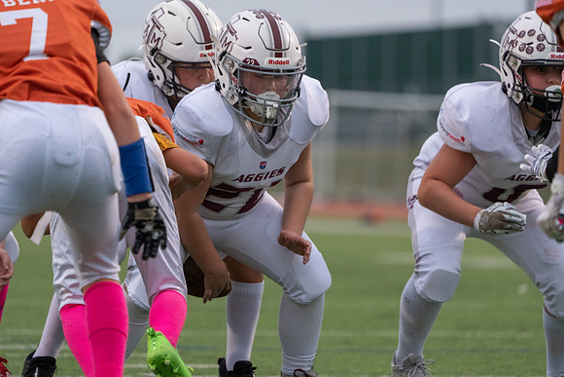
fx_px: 4889
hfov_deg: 6.6
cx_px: 282
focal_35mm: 312
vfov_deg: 4.4
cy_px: 188
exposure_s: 1/1000
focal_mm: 312
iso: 3200
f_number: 5.6
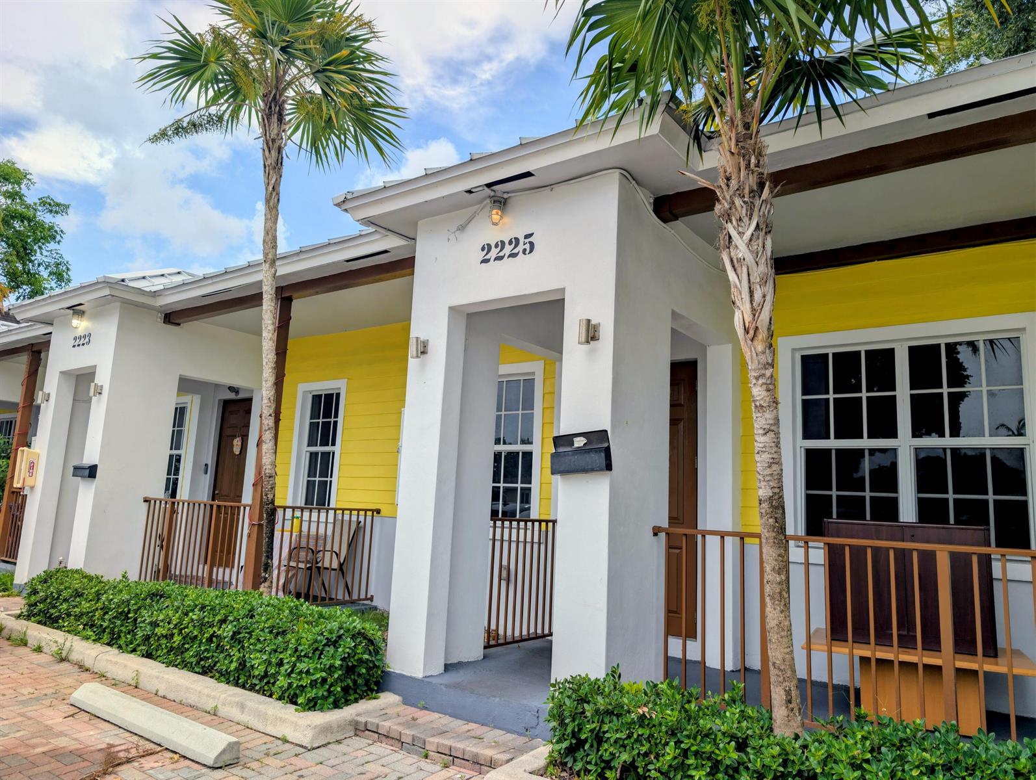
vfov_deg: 56.9
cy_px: 390
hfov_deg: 71.5
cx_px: 518
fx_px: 719
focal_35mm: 24
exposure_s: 1/466
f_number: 1.68
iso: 19
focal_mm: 6.9
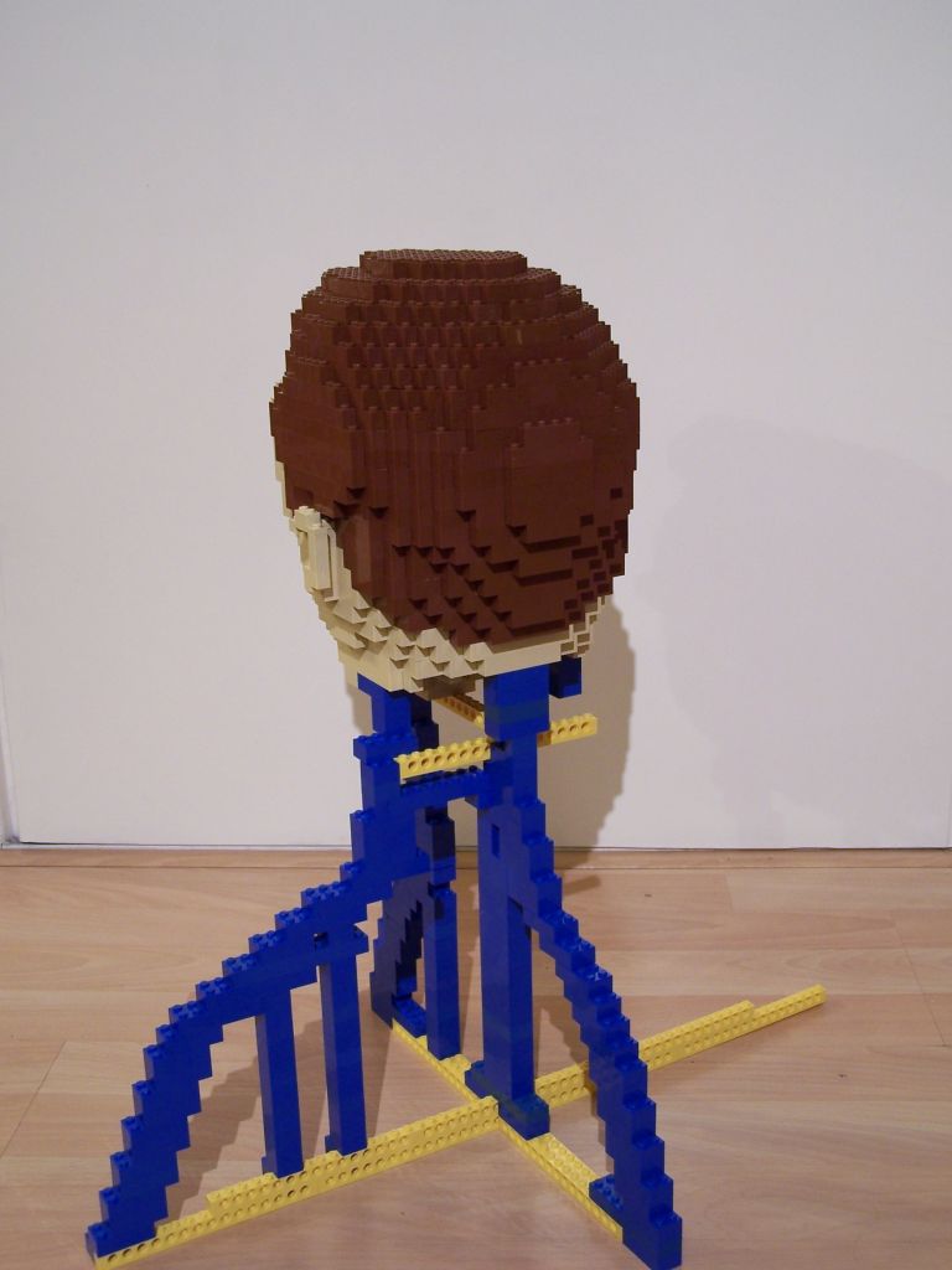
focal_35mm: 40
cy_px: 635
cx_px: 476
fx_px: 1467
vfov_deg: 46.8
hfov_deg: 36.0
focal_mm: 6.7
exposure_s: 1/3
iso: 80
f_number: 2.8
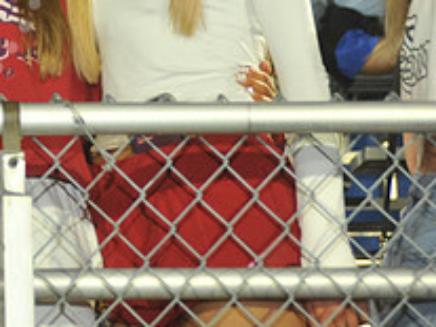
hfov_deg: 8.1
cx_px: -150
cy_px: -65
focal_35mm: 242
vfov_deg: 6.1
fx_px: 3046
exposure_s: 1/60
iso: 2000
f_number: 5.6
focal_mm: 90
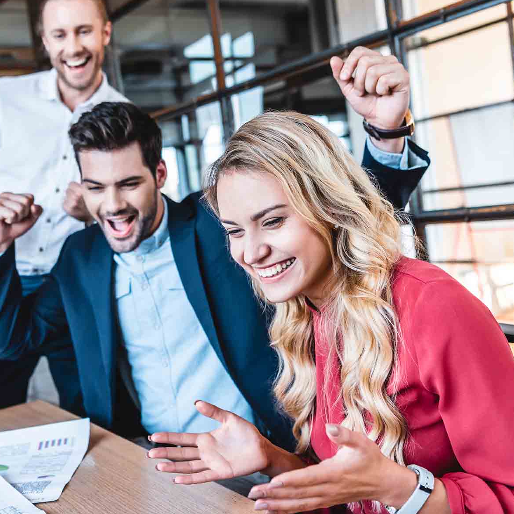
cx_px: 151
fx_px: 756
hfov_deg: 36.9
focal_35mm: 45
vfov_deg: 37.6
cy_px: 255
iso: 320
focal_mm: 35
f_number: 3.5
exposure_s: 1/250
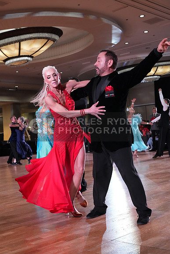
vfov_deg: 39.6
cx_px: 85
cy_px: 127
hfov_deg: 27.0
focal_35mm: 50
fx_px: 354
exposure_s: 1/320
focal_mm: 50
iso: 5000
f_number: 6.3
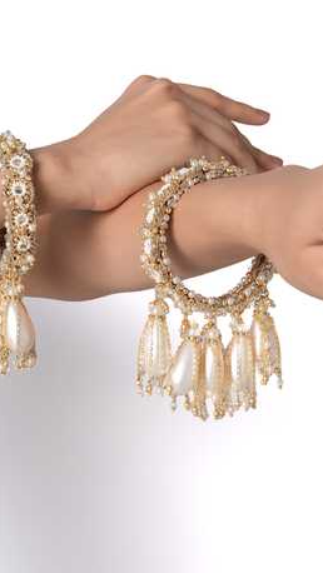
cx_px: 170
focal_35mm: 42
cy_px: 263
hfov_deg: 28.4
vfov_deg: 48.3
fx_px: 639
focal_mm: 35
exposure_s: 1/125
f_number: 9.5
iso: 125
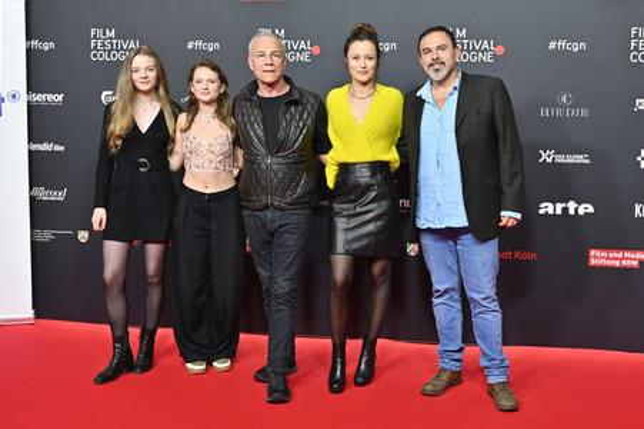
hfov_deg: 56.5
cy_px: 214
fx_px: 599
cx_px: 322
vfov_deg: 39.4
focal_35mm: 34
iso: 1250
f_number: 5
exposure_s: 1/200
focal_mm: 33.5
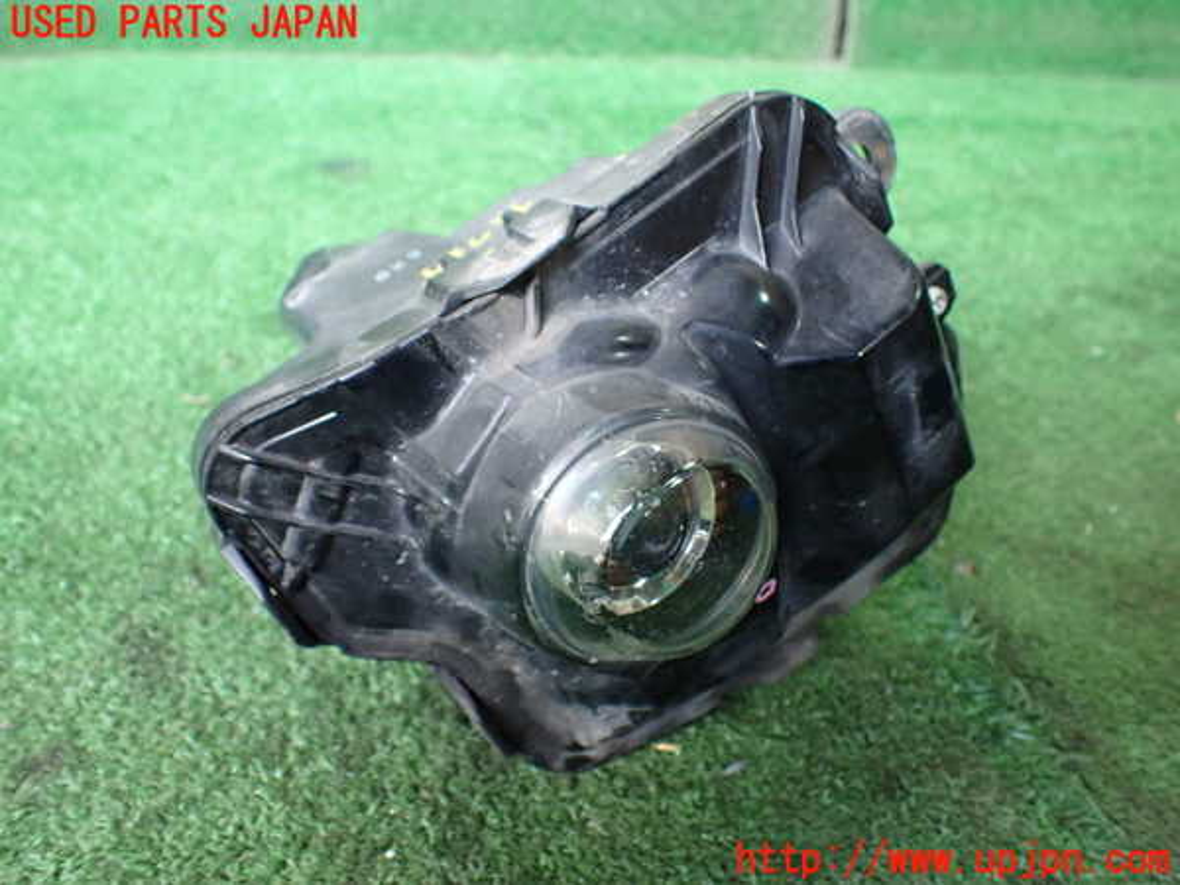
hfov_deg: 60.0
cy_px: 442
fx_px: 1023
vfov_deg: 46.8
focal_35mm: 30
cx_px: 590
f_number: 2.3
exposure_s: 1/125
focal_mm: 5.4
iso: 800
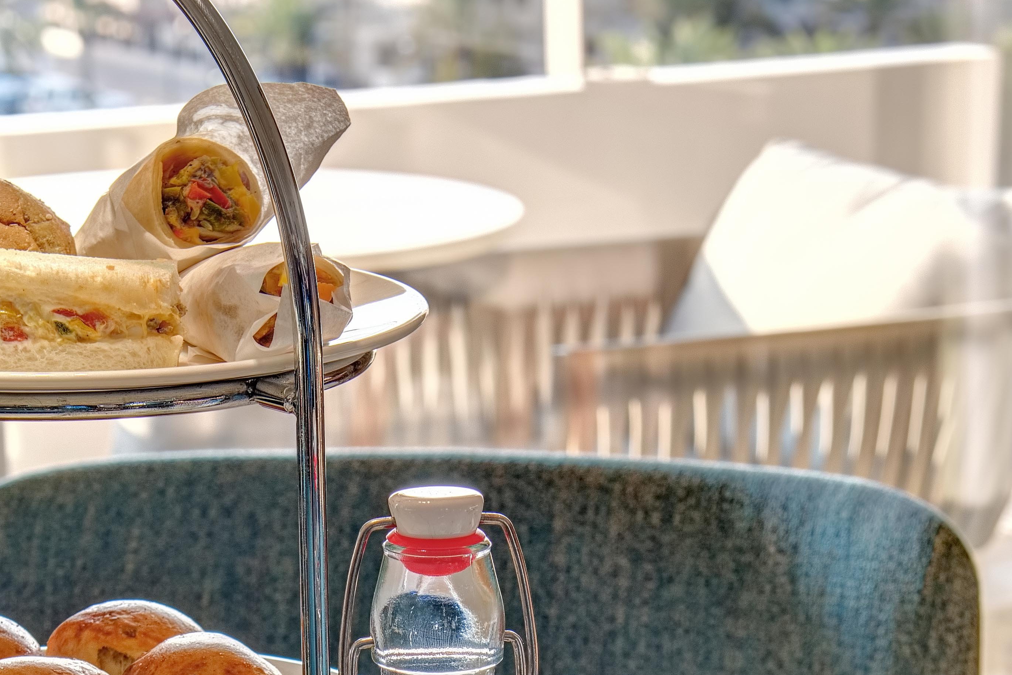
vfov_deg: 10.1
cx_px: 343
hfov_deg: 15.4
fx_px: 3739
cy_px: 911
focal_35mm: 133
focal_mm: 44
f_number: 8
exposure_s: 1/15
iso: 100
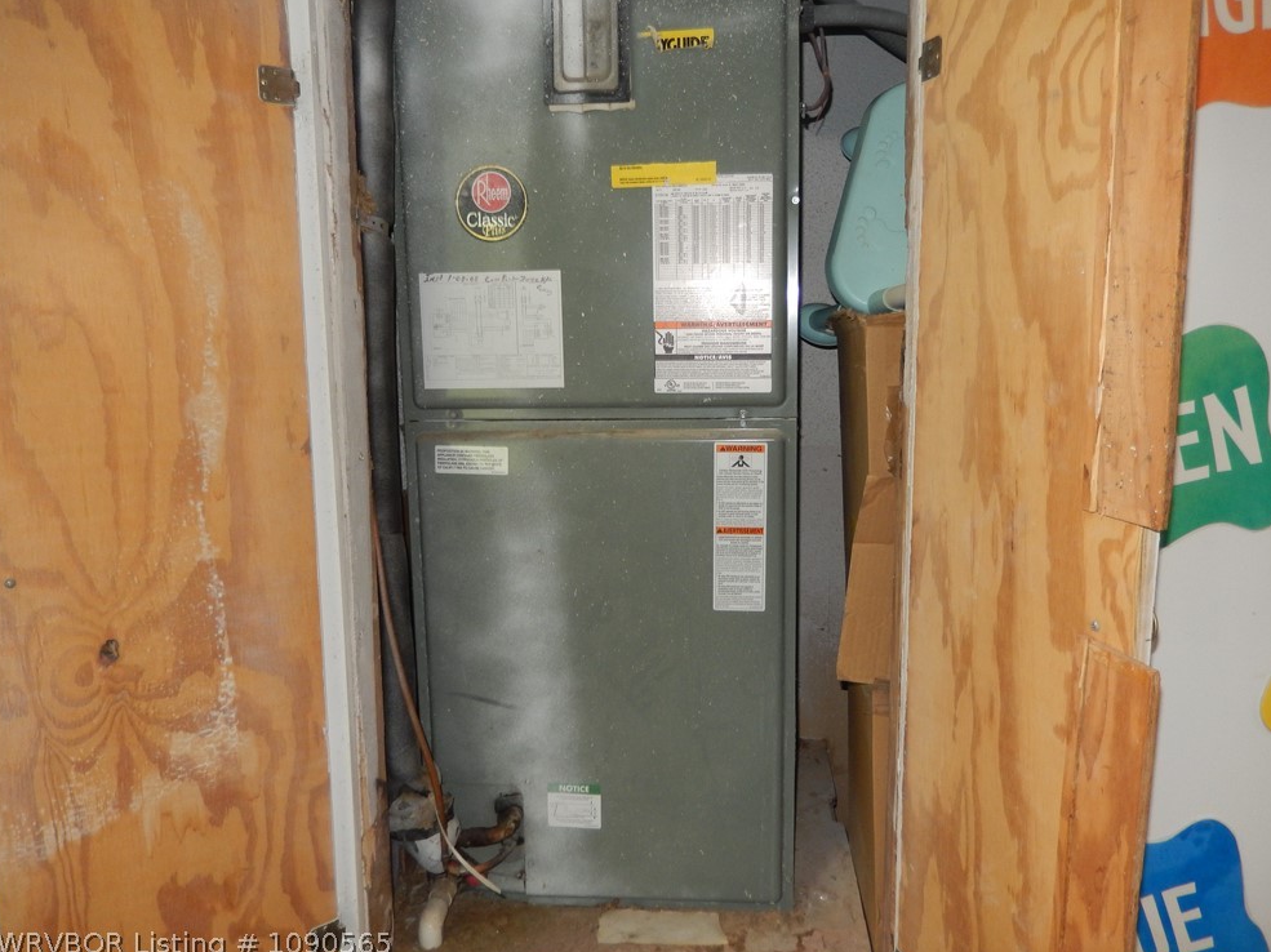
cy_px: 470
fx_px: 954
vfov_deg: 53.0
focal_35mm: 26
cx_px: 650
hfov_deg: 67.3
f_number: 3.4
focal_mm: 4.5
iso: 200
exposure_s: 1/30
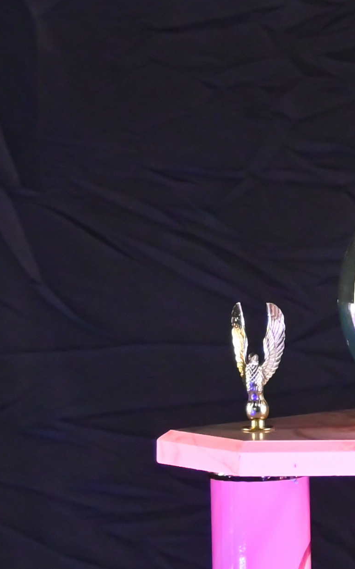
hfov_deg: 6.9
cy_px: 283
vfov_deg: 11.6
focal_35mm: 180
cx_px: 794
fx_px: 2788
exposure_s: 1/60
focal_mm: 26
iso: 1800
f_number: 4.5
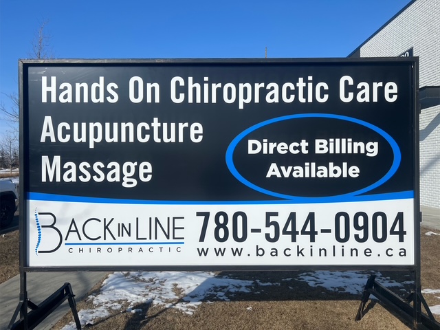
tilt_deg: +0.3
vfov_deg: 53.1
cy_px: 165
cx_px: 220
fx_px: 330
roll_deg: +0.3
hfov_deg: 67.3
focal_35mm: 26
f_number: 1.5
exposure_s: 1/8000
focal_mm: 5.7
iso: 50
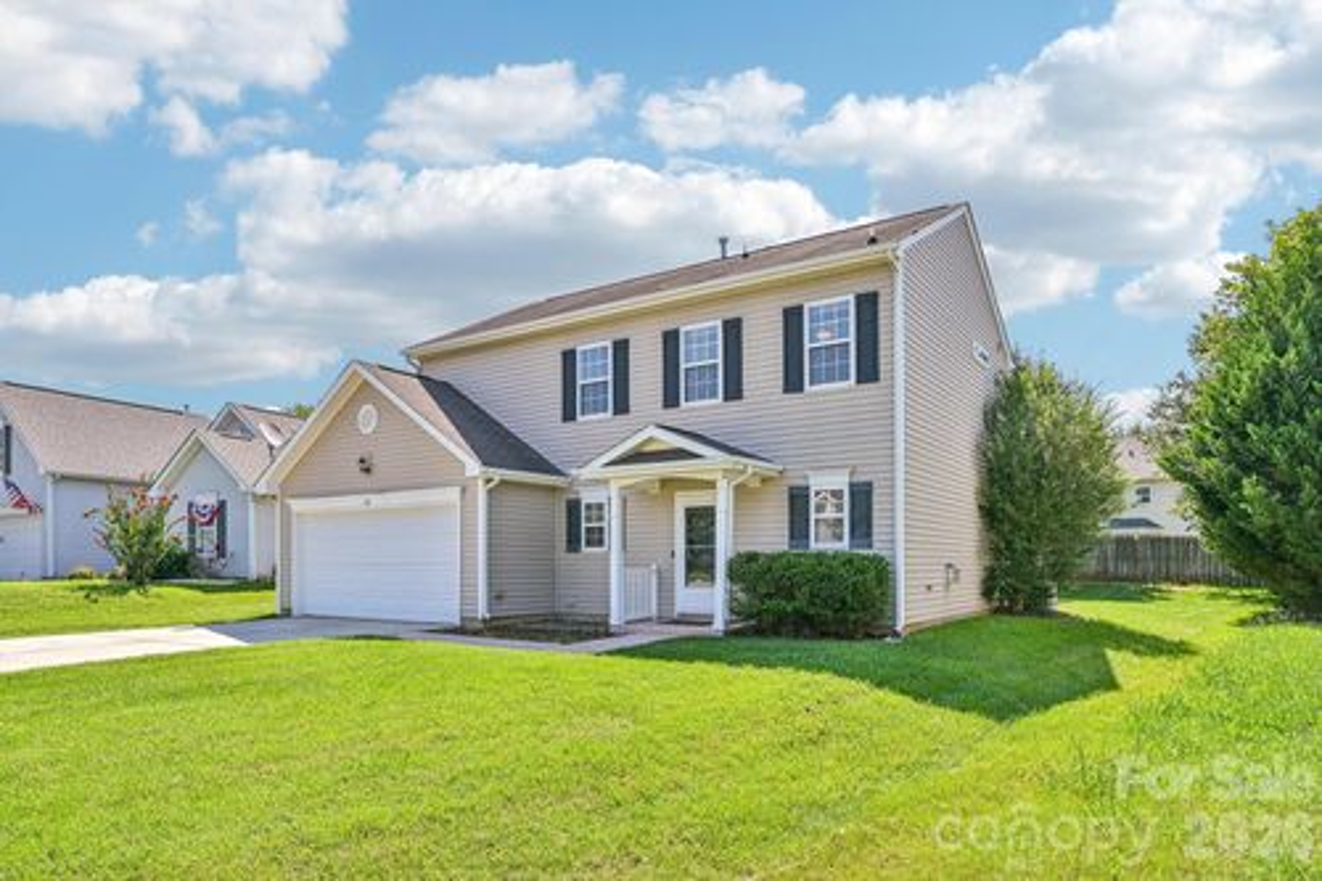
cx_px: 661
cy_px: 440
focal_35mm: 21
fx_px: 771
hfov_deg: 81.2
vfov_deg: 59.5
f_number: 8
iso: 100
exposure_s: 1/250
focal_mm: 21
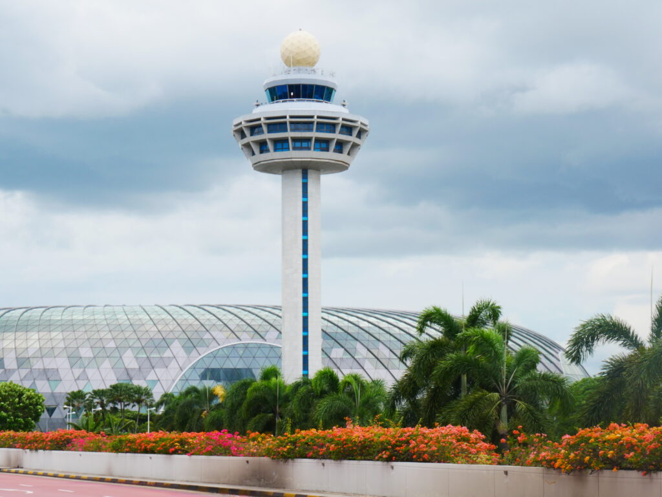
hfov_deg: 21.8
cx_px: 331
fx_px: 1722
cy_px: 248
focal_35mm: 90
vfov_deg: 16.4
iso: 200
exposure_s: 1/40
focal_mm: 45
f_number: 16
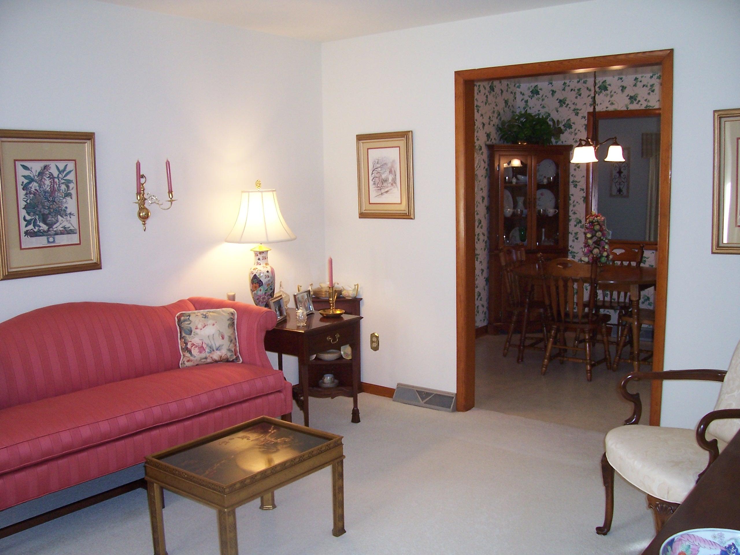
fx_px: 727
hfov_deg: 54.0
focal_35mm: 34
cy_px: 278
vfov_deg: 41.8
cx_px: 370
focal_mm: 5.6
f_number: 2.7
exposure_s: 1/60
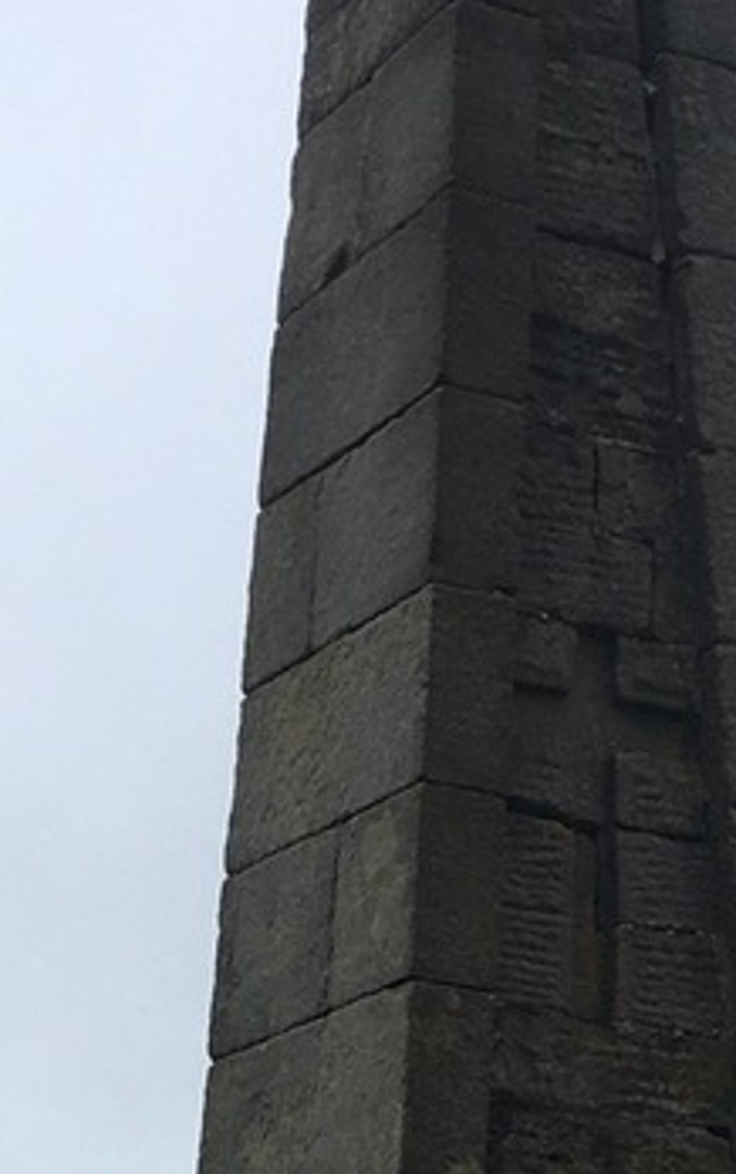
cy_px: 1501
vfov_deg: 17.4
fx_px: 3621
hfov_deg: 11.6
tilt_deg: +5.7
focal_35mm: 113
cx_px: 463
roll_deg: -0.4
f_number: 2.2
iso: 25
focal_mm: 4.15
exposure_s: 1/506
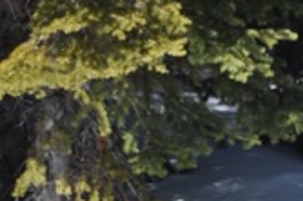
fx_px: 3796
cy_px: 12
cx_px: 370
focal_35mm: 451
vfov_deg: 3.0
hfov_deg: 4.6
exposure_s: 1/640
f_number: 6.3
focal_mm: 105
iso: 200
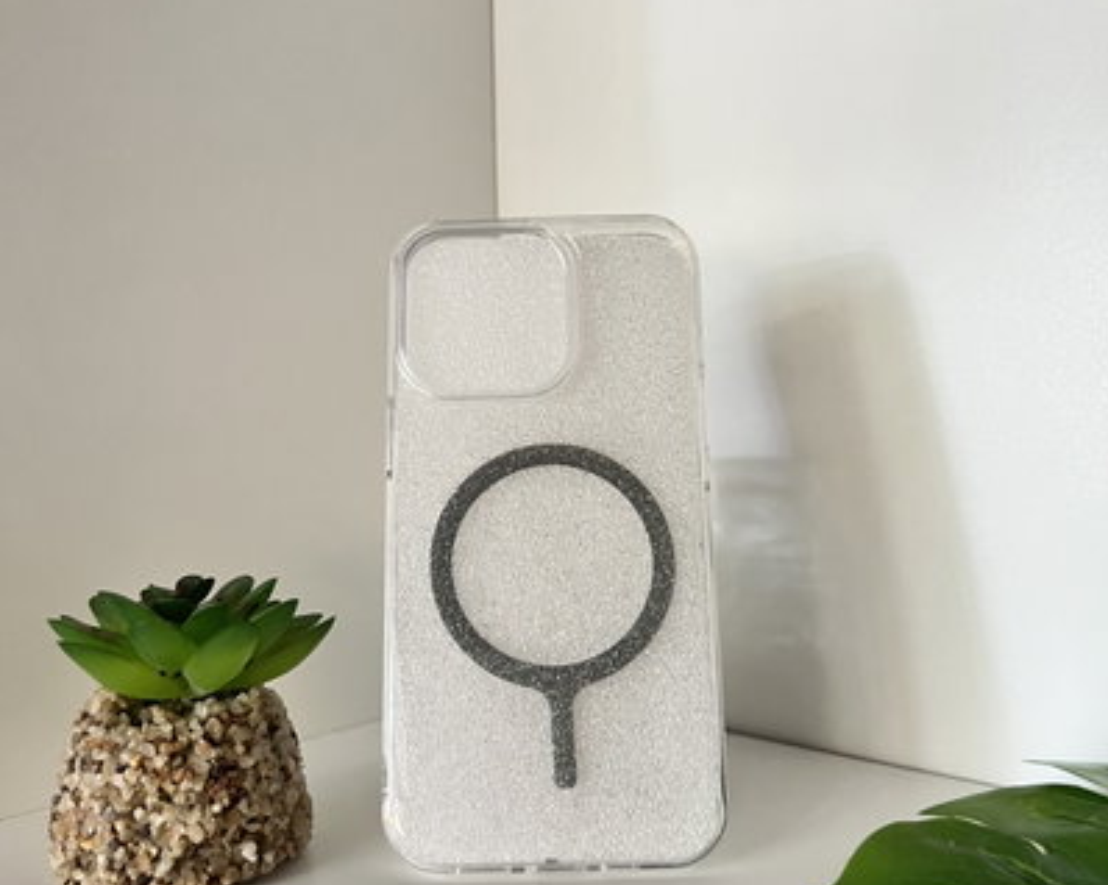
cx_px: 554
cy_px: 438
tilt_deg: -2.2
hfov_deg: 52.9
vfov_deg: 43.3
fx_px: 1114
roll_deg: +2.9
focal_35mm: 34
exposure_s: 1/60
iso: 500
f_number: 1.5
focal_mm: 5.7
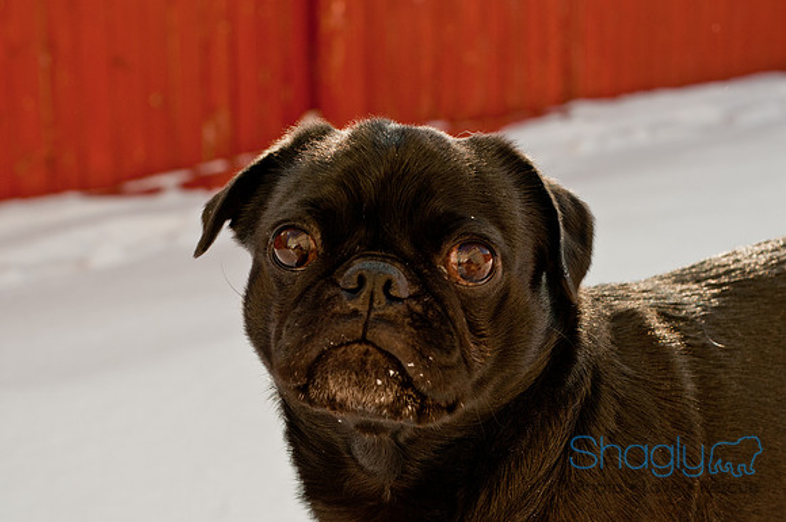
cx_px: 393
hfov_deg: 27.0
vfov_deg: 18.1
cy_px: 261
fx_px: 1635
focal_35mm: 75
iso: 200
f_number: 5.6
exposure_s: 1/250
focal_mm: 50
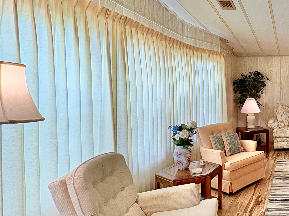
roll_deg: +1.4
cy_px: 95
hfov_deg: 49.5
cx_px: 293
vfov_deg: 48.1
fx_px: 242
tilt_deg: -0.5
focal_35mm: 29
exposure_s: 1/120
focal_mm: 2.22
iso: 160
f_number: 2.2
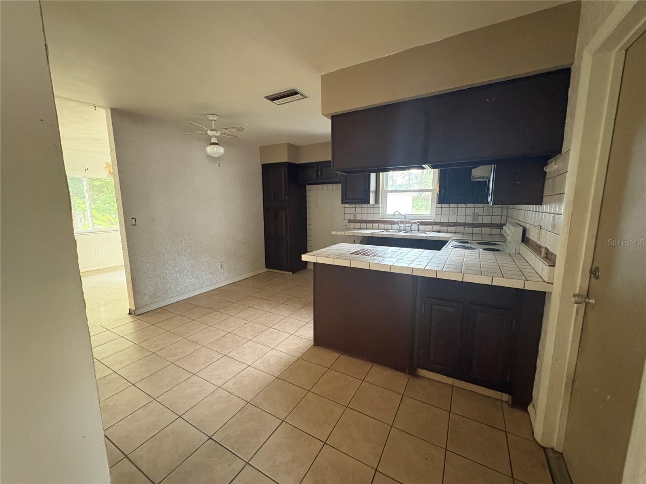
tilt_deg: -7.6
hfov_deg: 102.1
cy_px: 242
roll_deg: +0.9
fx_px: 261
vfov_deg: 85.7
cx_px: 323
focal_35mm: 14
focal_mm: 2.22
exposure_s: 1/43
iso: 800
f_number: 2.2
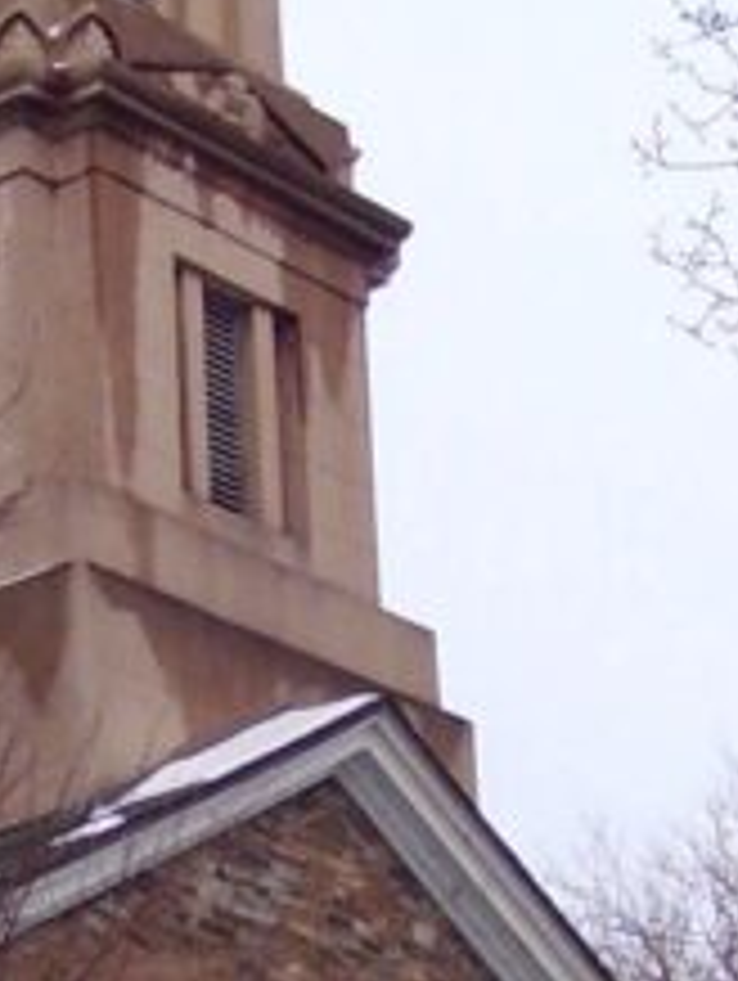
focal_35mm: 169
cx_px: 18
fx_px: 4795
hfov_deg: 8.8
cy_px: 774
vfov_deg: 11.6
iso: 80
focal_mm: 6
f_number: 2.7
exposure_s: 1/180
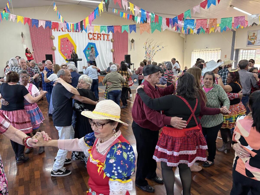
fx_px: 195
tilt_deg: -12.3
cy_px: 98
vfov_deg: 53.1
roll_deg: +0.4
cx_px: 130
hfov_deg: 67.3
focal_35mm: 26
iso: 160
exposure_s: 1/60
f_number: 1.6
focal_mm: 5.96
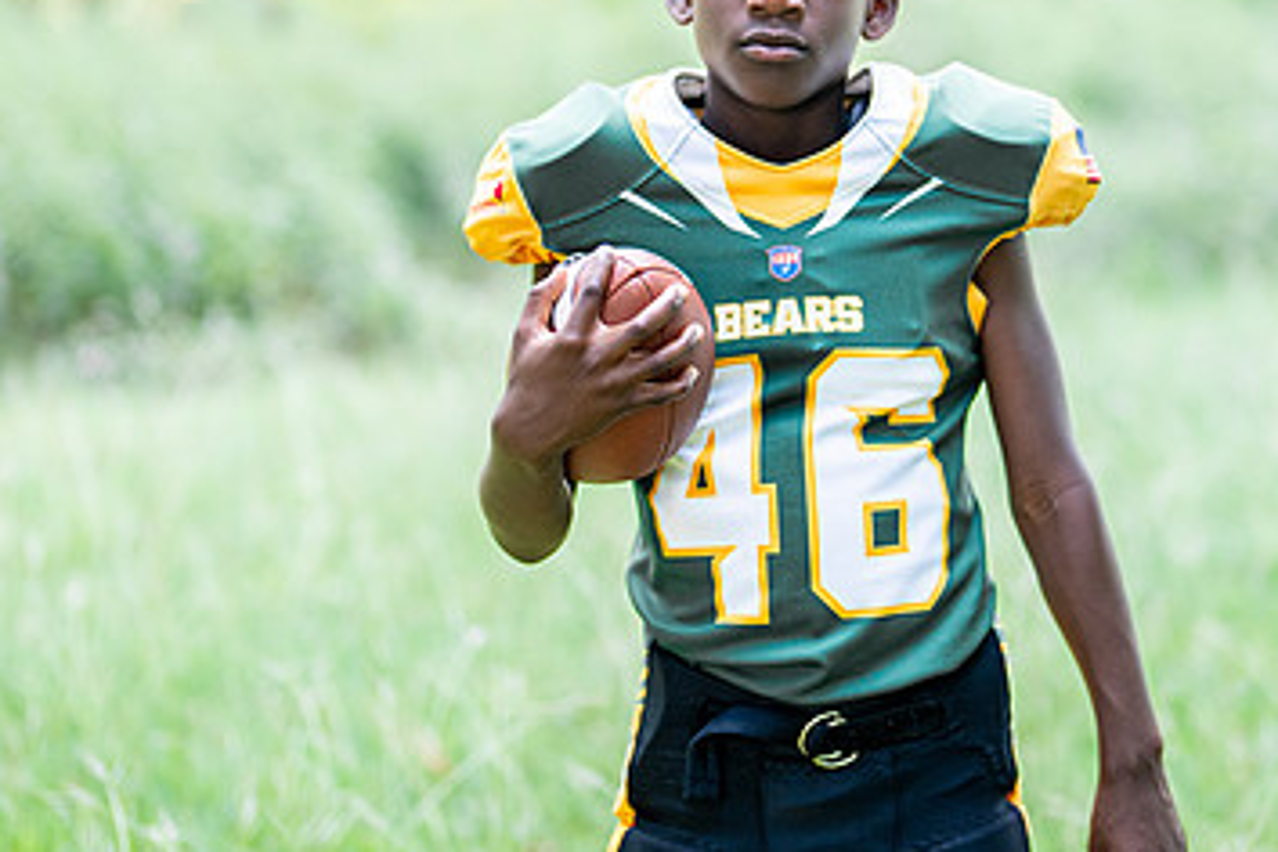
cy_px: 293
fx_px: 3550
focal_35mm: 100
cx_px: 798
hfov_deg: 20.4
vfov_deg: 13.7
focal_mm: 50
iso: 320
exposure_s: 1/1000
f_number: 1.2
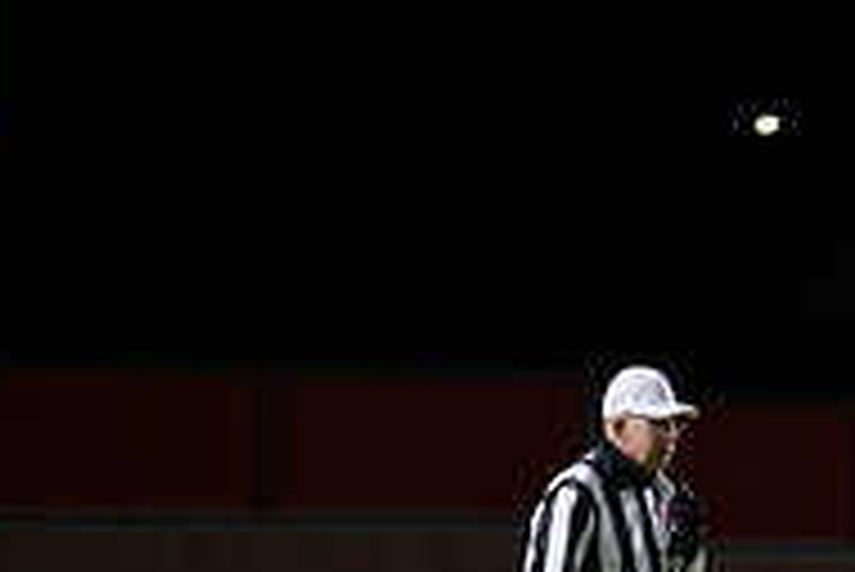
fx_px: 12359
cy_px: 682
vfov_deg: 2.6
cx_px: 1170
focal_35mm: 520
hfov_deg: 3.9
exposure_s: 1/200
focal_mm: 170
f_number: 2.8
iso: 1250
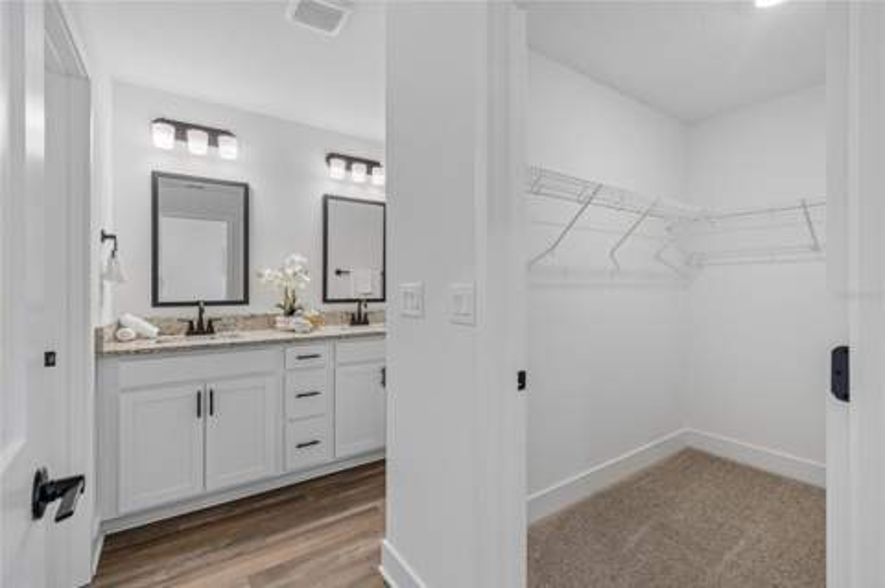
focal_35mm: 15
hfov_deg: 100.4
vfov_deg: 77.2
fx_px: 368
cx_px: 442
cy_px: 294
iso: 100
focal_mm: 10
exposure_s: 1/10
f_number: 7.1
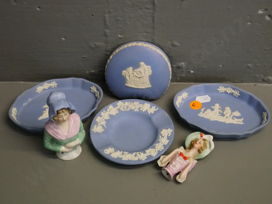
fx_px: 613
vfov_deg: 18.9
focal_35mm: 78
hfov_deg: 25.0
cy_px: 102
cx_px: 136
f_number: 5.4
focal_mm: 39
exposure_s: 1/250
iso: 3200
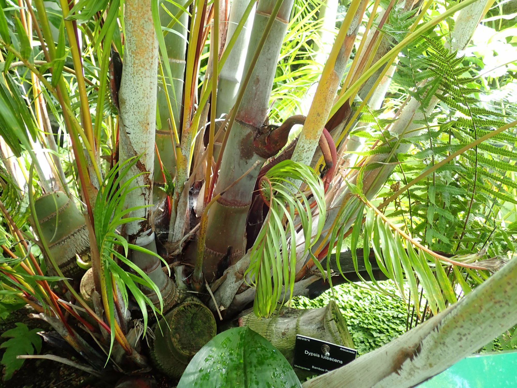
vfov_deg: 46.8
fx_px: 448
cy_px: 194
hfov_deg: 60.0
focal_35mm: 30
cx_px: 258
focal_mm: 5.5
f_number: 2.3
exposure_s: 1/60
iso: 200
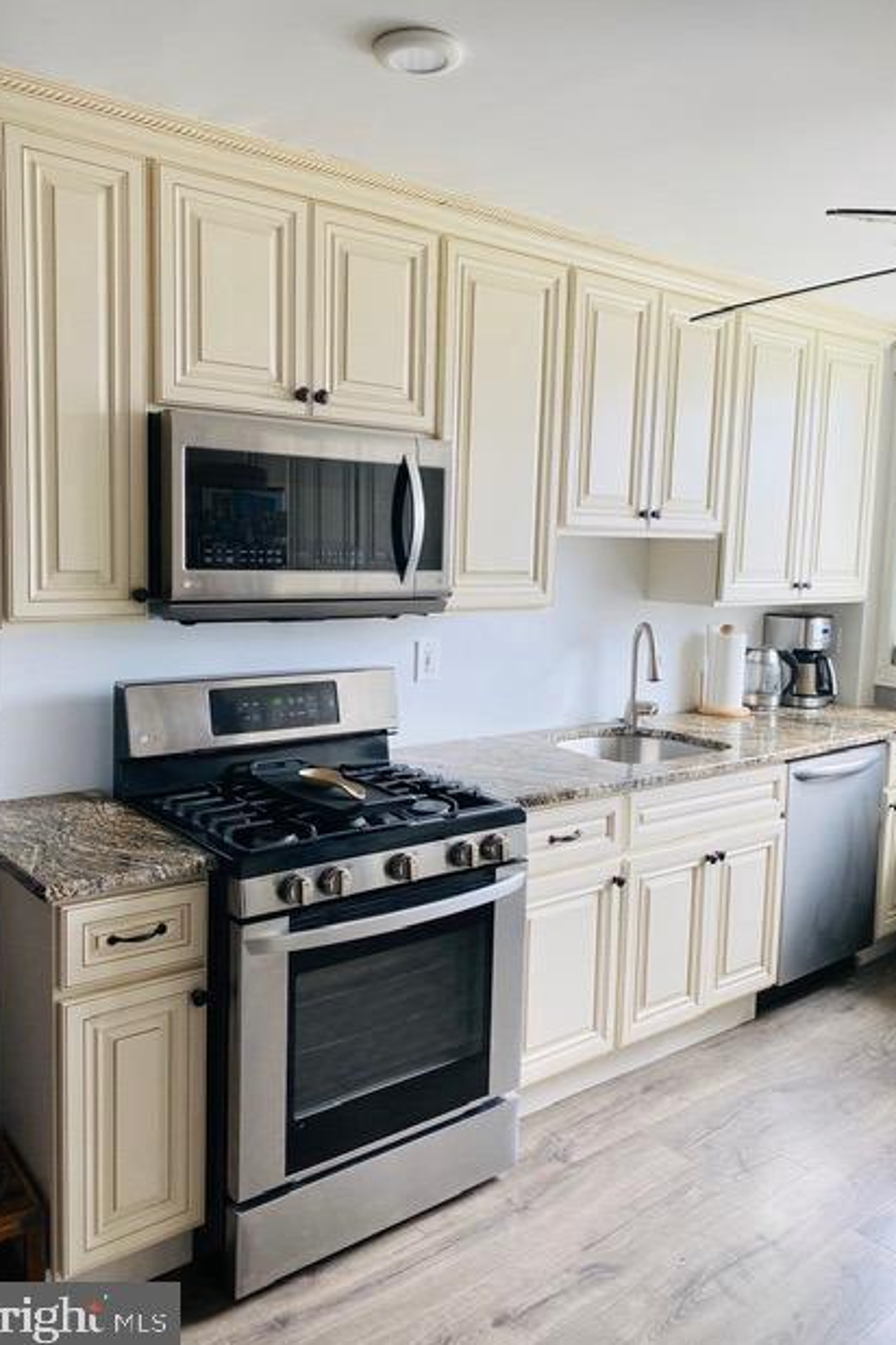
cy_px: 659
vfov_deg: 65.5
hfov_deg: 46.4
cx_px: 476
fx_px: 1045
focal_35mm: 28
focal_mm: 4.25
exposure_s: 1/121
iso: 64
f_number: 1.8
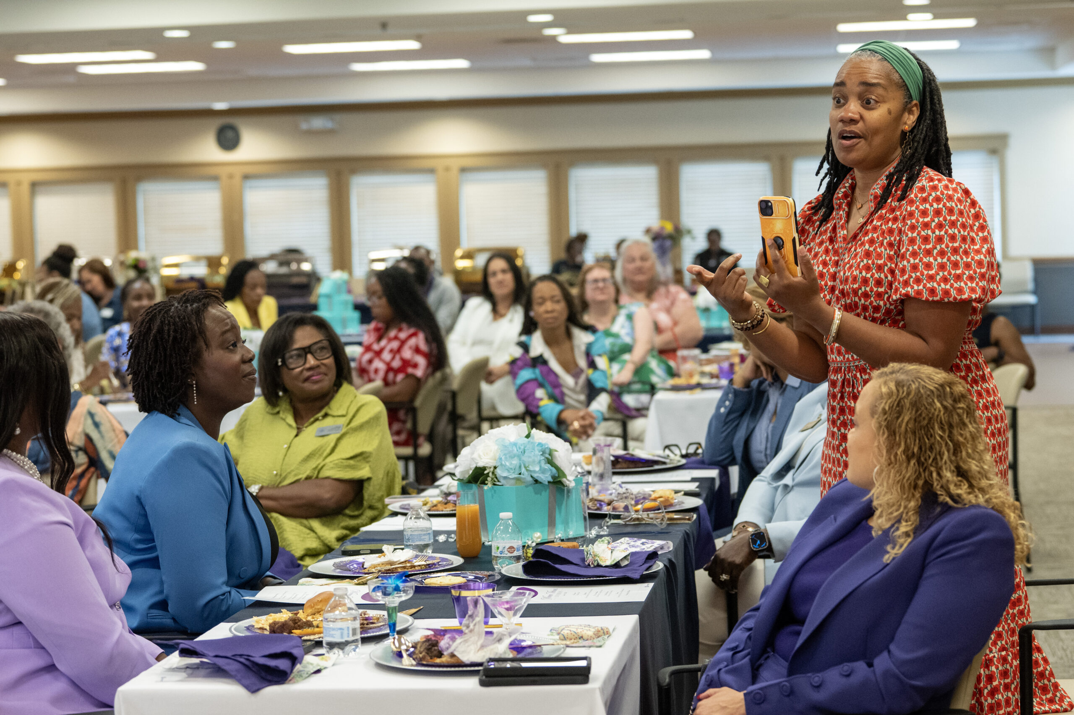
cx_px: 537
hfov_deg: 25.1
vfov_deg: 16.8
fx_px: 2416
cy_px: 358
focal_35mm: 81
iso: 2000
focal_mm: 54
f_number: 2.8
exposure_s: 1/200
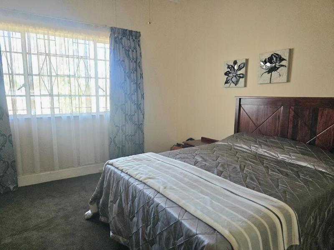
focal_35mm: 23
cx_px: 167
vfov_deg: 58.9
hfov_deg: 73.9
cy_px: 125
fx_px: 222
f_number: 1.7
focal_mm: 6.3
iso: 250
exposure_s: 1/101
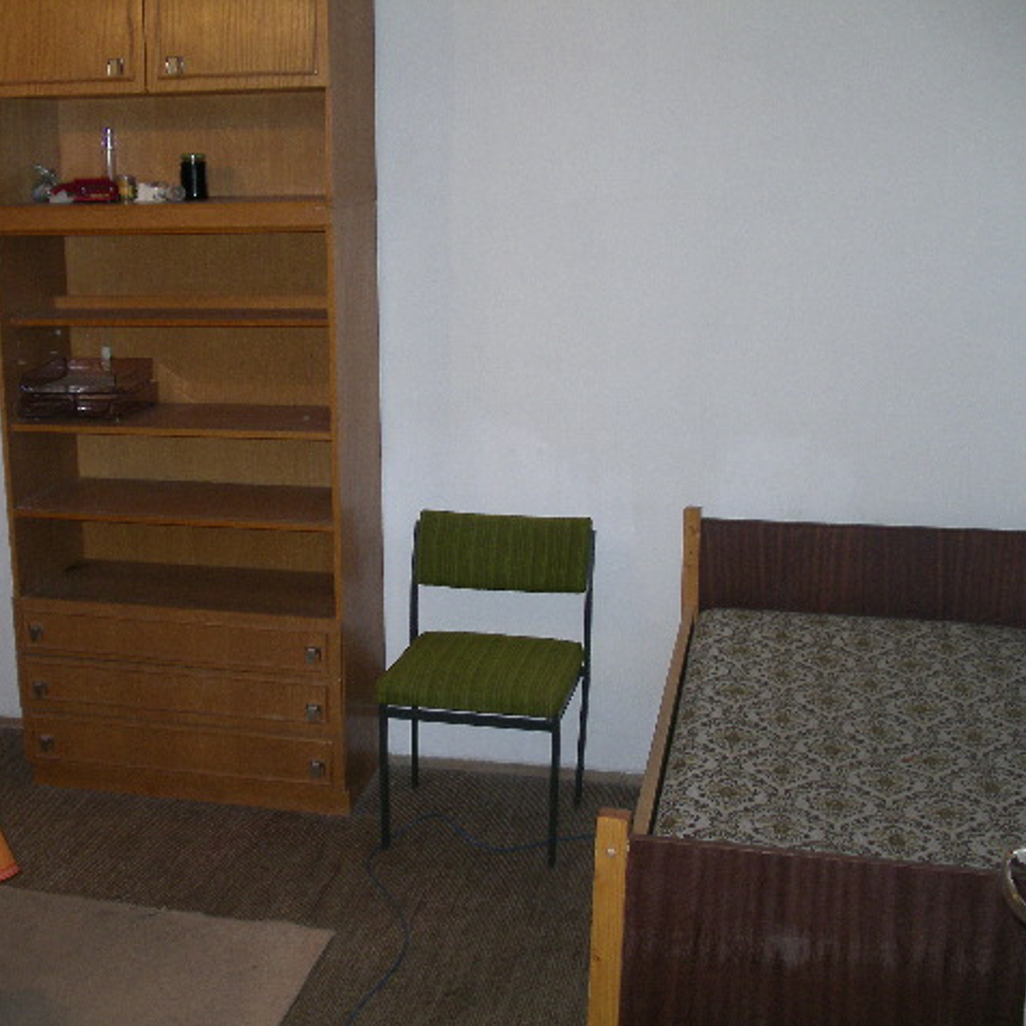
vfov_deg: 38.3
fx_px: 1475
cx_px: 371
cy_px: 513
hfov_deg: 38.1
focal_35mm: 44
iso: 200
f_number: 2.8
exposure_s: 1/40
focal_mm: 7.8
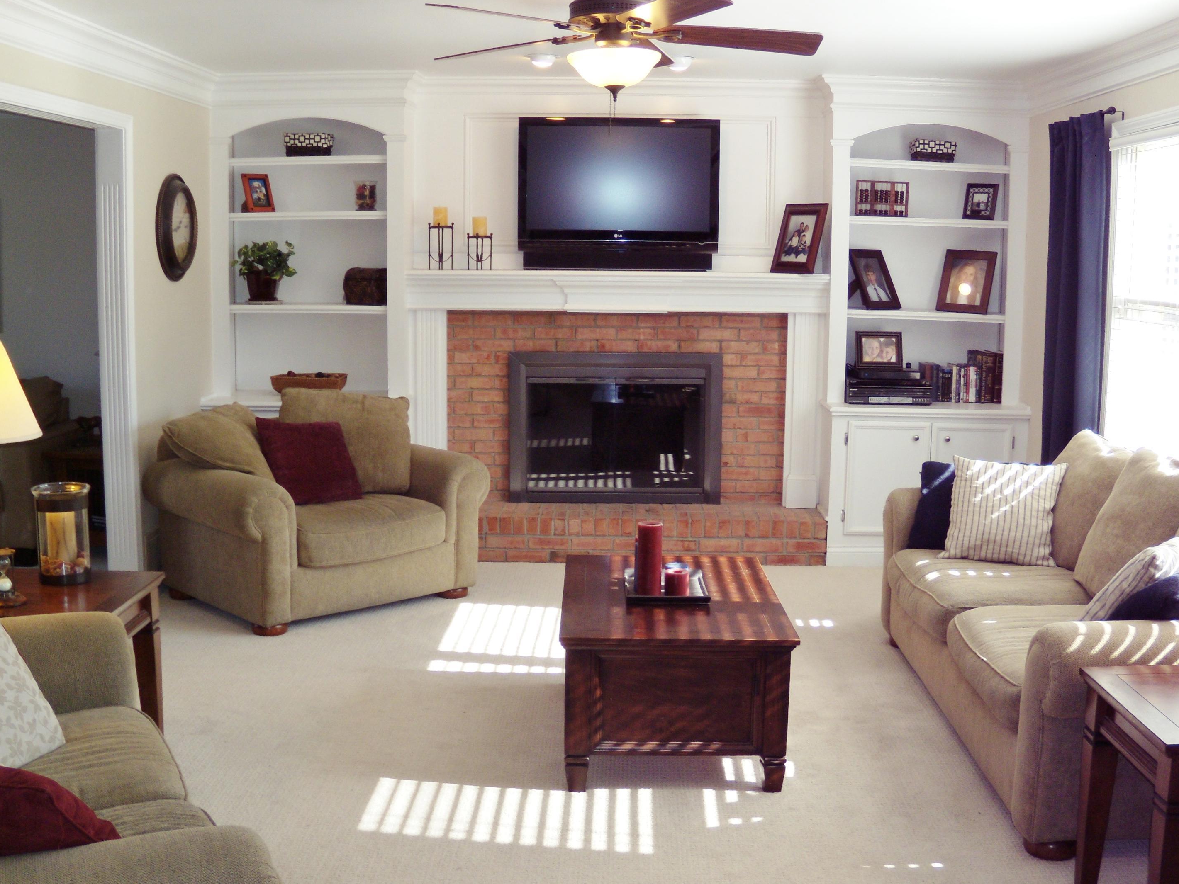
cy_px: 463
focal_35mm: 38
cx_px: 614
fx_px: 1294
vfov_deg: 37.7
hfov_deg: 49.0
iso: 100
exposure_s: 1/60
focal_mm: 6.4
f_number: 3.6
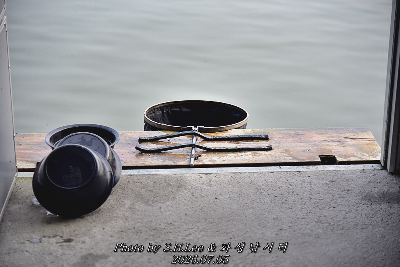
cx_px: 200
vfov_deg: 14.4
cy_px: 134
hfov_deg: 21.4
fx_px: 1056
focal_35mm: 95
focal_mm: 95
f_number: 4
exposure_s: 1/4000
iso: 1100
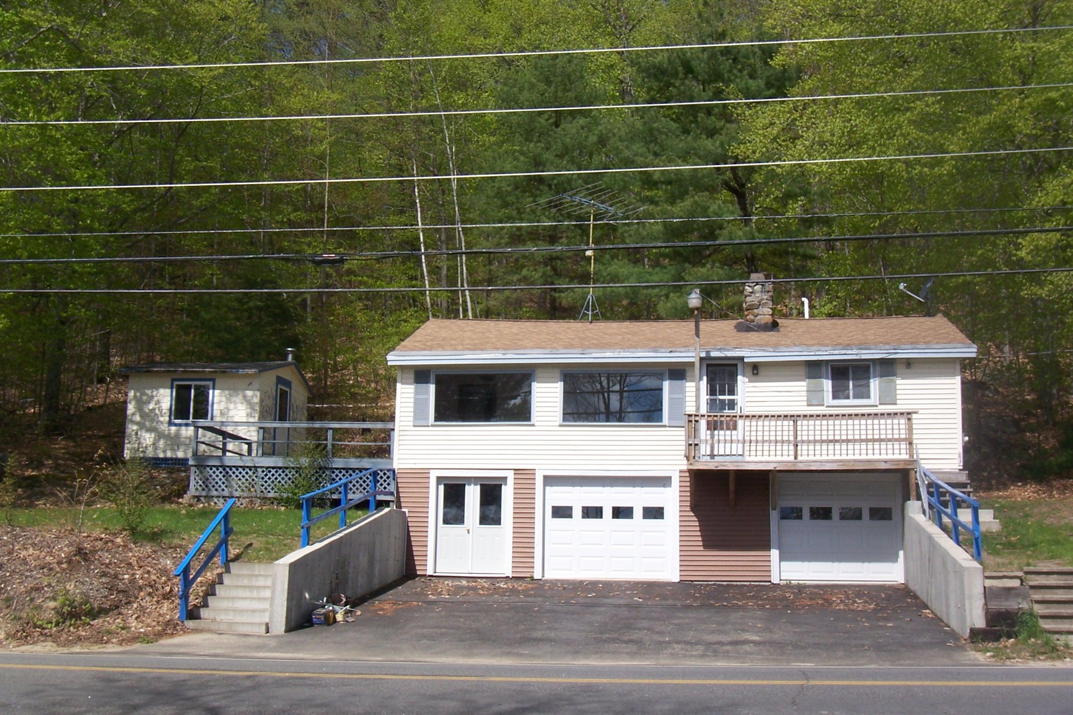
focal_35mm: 41
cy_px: 360
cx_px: 538
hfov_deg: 47.4
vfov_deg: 32.6
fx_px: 1222
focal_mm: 6.4
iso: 64
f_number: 7.1
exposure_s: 1/250
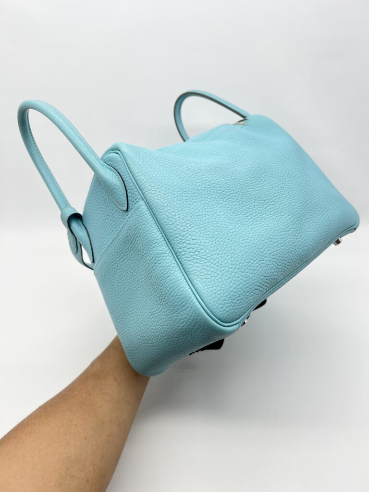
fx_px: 370
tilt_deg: -33.1
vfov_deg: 67.3
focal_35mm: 26
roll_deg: +0.5
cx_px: 184
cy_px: 246
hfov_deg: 53.1
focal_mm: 5.7
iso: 32
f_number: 1.5
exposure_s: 1/120
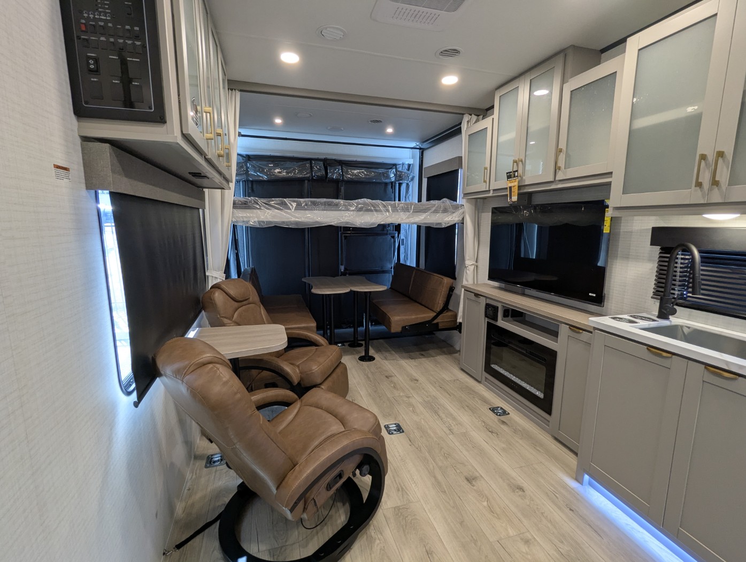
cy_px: 281
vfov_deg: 78.2
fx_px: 345
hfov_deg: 94.4
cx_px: 373
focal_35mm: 16
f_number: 2.2
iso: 52
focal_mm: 2.35
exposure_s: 1/25
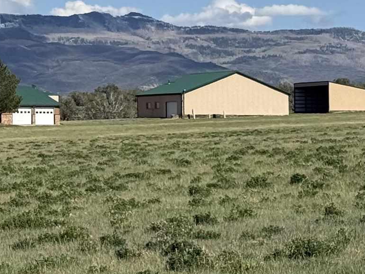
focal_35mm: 191
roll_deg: +0.5
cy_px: 60
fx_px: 2014
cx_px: -7
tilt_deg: +2.8
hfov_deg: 10.3
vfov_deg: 7.8
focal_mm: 6.76
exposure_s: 1/9901
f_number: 1.78
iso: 64
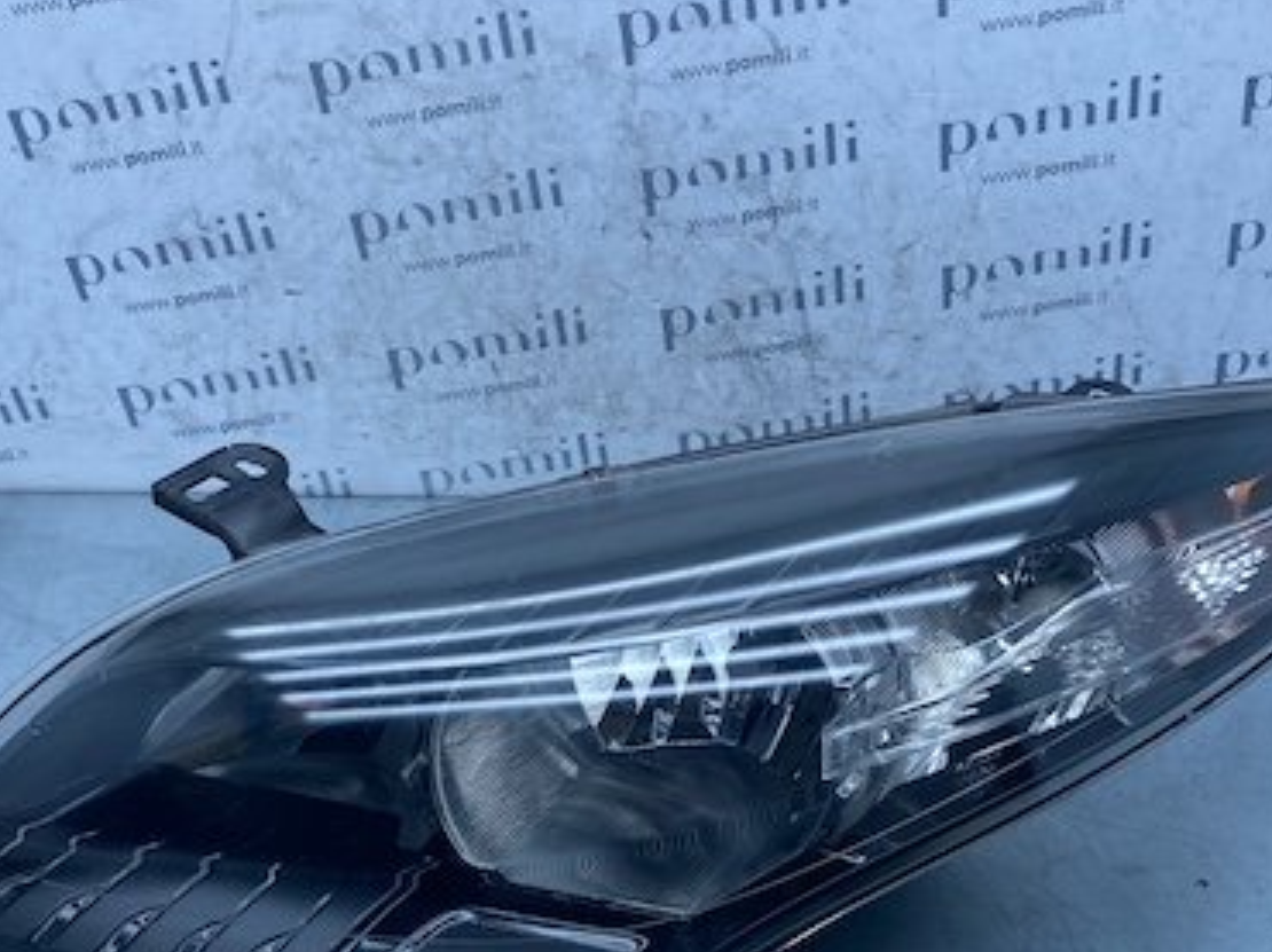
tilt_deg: -43.0
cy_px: 746
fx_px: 1652
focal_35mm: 45
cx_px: 633
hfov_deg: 42.1
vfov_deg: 31.4
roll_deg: -3.0
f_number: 1.8
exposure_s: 1/912
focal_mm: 4.25
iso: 32
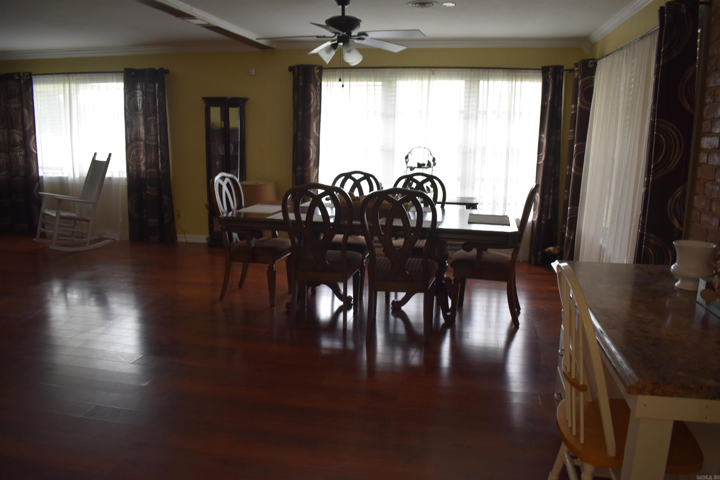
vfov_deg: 47.9
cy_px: 240
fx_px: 540
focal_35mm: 27
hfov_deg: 67.4
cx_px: 360
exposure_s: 1/60
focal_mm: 18
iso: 450
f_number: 4
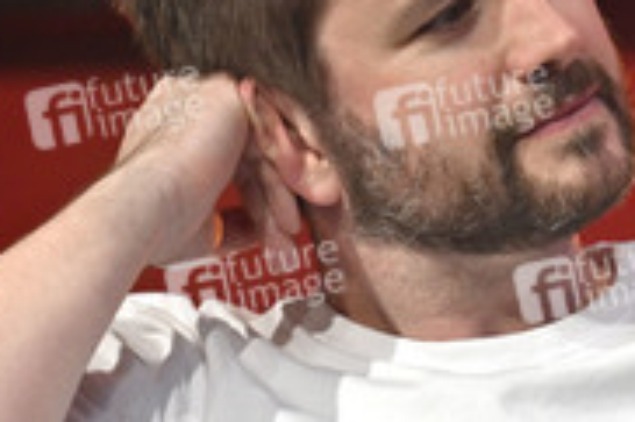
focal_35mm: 990
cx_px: 511
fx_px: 17446
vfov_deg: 1.4
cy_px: 195
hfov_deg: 2.1
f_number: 4.5
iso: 2000
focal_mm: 400
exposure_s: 1/500
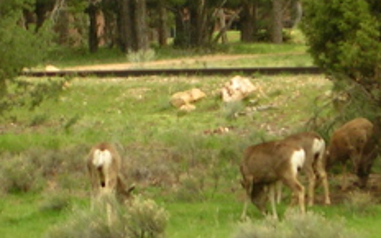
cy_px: 97
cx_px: 181
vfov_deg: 3.9
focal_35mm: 336
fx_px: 3489
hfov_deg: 6.3
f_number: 4.9
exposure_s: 1/30
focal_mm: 17.4
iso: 56
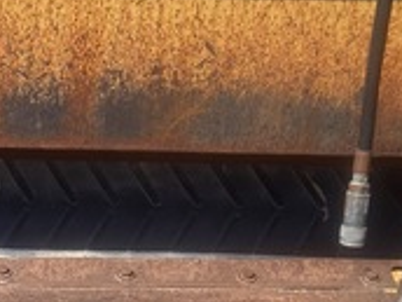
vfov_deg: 12.1
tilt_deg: -25.0
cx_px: 49
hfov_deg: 16.1
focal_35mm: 121
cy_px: 330
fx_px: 1405
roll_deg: +3.0
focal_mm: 4.25
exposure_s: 1/1838
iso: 32
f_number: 1.8
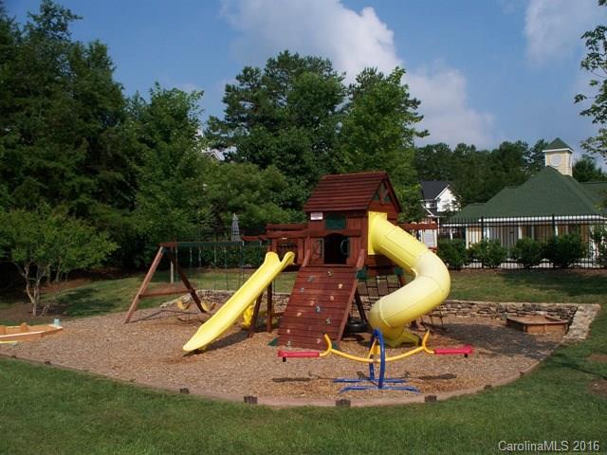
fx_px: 631
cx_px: 304
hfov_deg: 51.4
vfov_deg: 39.7
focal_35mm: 36
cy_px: 228
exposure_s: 1/640
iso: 64
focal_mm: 7.54
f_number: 5
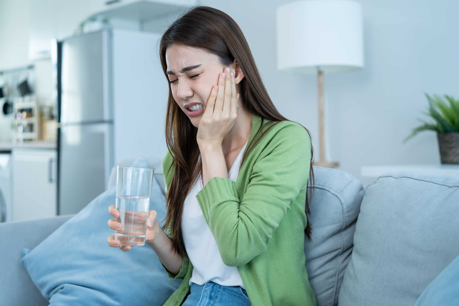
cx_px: 230
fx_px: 701
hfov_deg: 36.2
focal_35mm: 55
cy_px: 153
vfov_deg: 24.6
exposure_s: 1/250
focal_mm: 55
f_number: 2.8
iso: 400
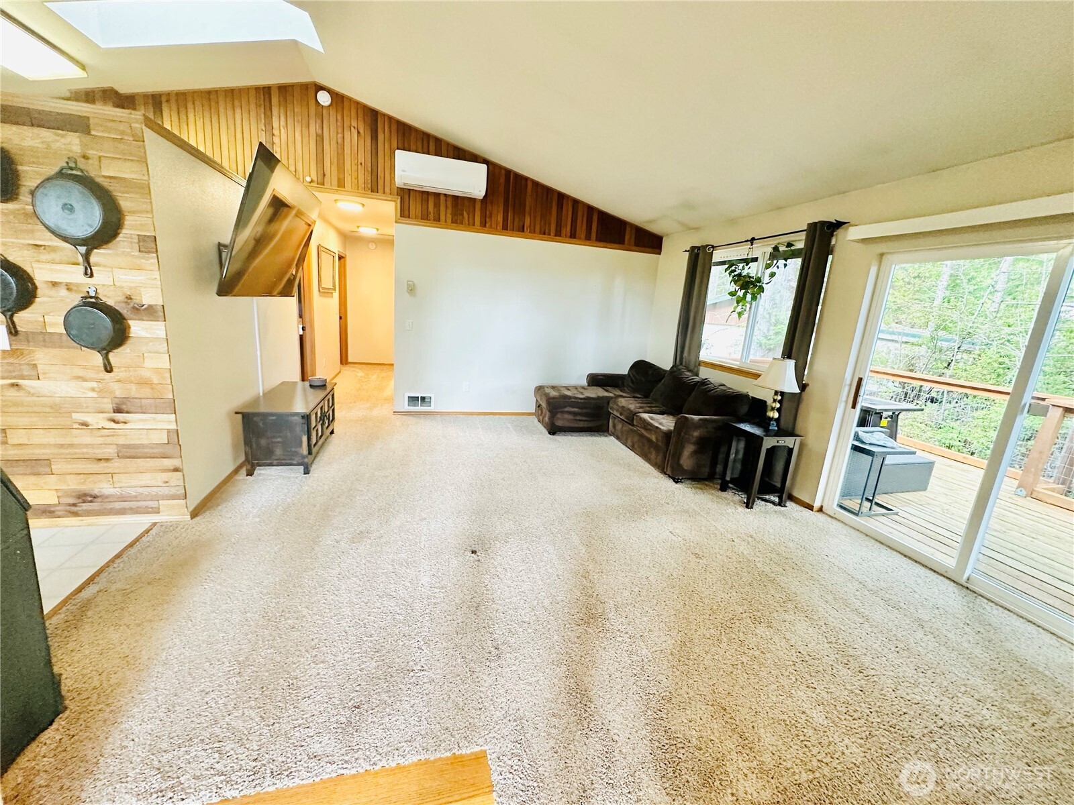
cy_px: 402
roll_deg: -4.4
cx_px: 537
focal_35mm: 14
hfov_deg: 102.1
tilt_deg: -12.8
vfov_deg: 85.7
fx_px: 434
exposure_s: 1/60
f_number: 2.2
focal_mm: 2.22
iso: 320
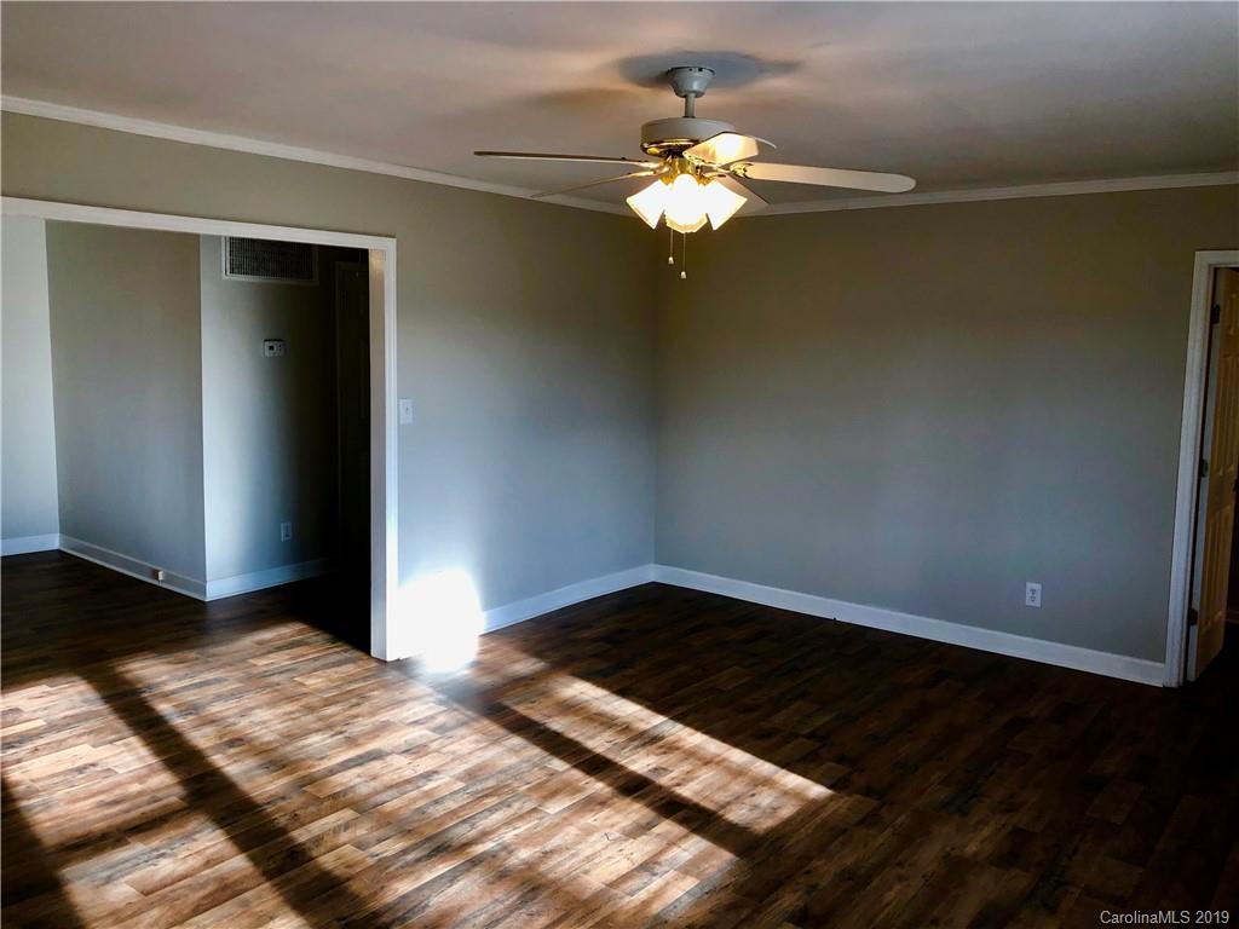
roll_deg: -0.8
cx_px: 620
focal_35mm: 28
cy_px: 464
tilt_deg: -5.1
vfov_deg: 49.7
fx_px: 1002
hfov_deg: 63.4
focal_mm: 3.99
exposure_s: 1/120
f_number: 1.8
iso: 50
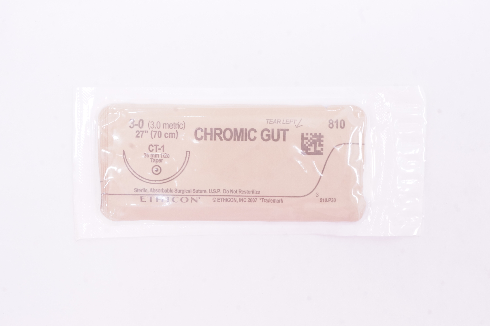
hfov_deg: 34.2
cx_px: 245
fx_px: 795
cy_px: 163
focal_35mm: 58
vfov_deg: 23.1
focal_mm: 39
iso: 800
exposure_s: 1/13
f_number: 16
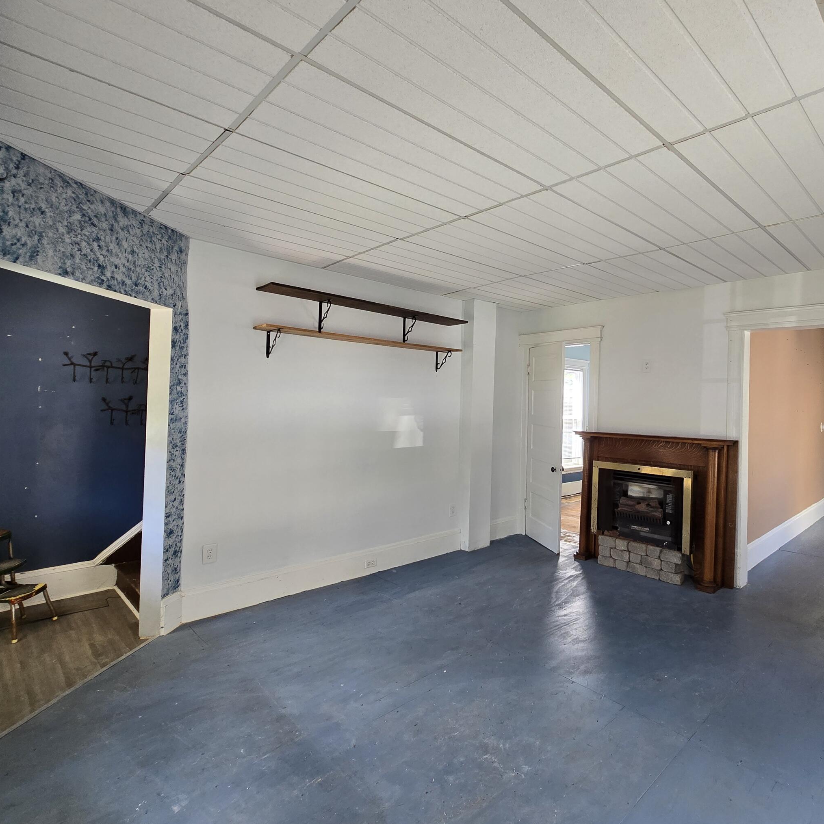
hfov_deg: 82.3
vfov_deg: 83.9
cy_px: 395
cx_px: 516
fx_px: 458
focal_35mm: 17
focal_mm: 2.2
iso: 125
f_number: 2.2
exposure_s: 1/60
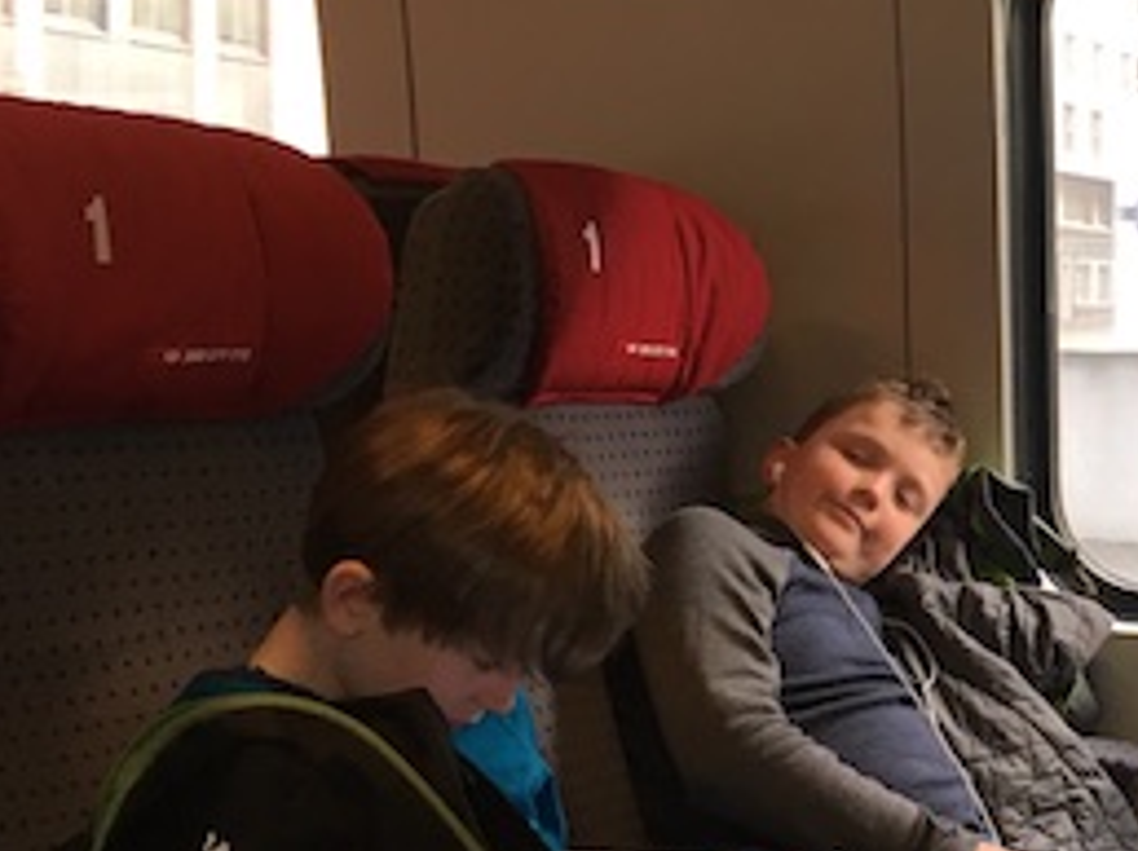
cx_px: 1407
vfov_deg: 20.4
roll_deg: -2.7
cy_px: 454
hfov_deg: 24.3
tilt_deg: -2.5
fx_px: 2365
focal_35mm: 72
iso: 40
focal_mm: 4.15
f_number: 2.2
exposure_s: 1/33
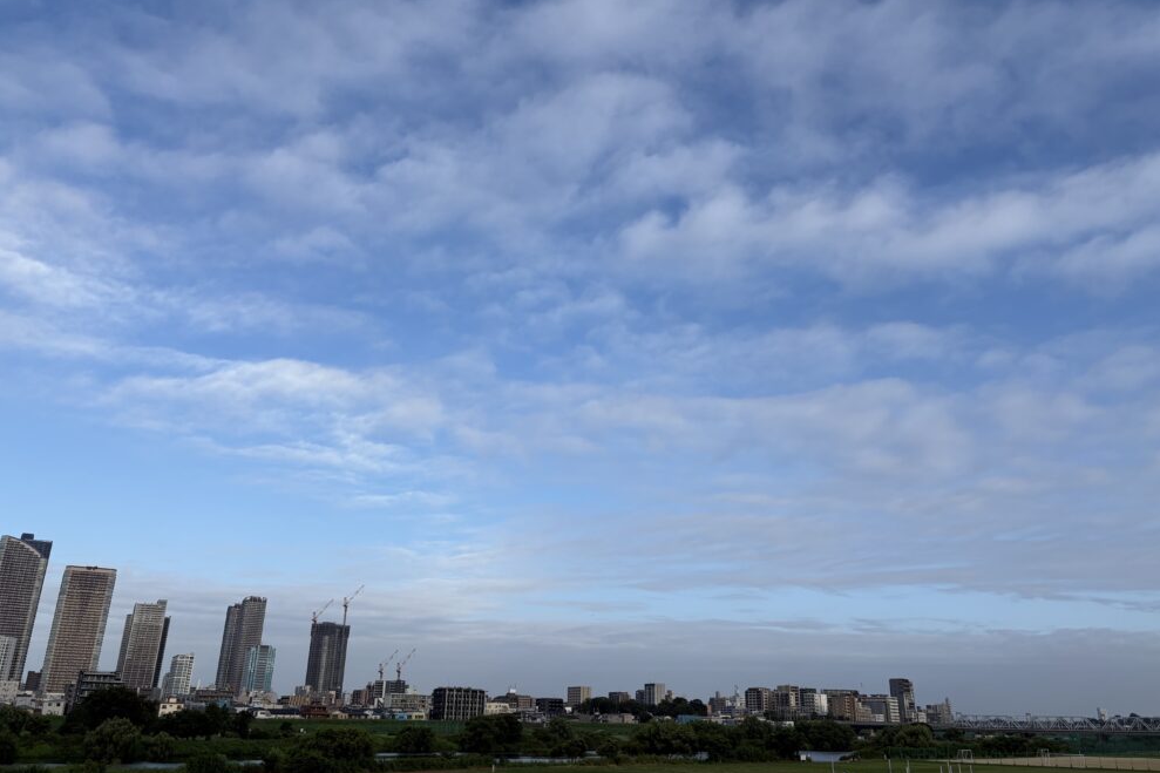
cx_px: 581
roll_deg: -0.6
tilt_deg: +22.3
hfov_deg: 65.5
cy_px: 353
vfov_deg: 46.3
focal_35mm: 28
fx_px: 902
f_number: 1.6
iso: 50
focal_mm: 5.96
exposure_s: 1/2985
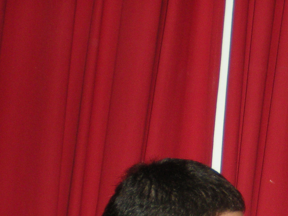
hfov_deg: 18.7
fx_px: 832
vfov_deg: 14.4
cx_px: 336
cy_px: 239
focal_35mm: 100
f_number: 3.1
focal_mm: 6.3
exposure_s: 1/60
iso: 180
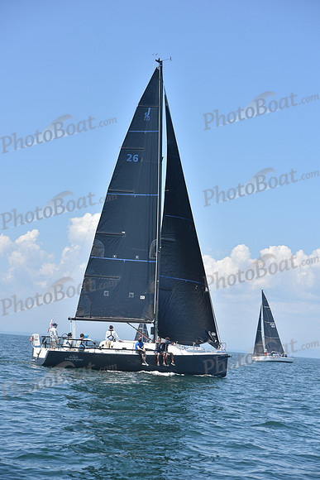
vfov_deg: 28.8
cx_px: 160
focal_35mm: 70
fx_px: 933
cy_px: 240
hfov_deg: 19.5
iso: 320
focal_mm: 70
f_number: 6.3
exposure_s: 1/1600
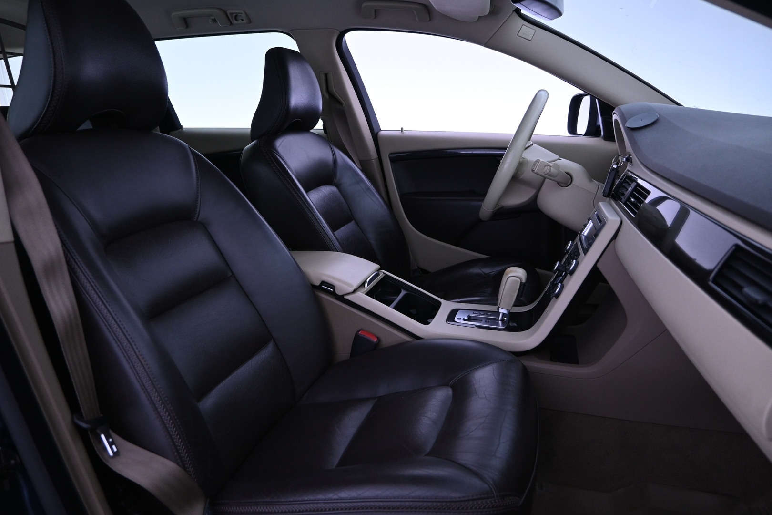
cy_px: 258
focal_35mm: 24
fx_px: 515
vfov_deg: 53.1
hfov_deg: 73.7
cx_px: 386
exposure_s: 1/25
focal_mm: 16
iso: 1250
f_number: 3.5
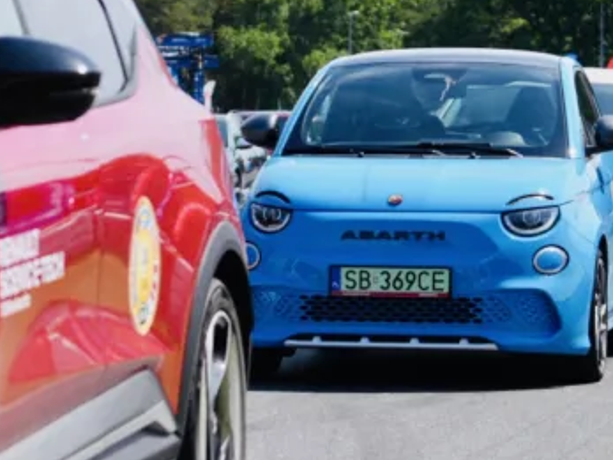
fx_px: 3523
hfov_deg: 9.9
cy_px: 198
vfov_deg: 7.5
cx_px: 219
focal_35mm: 199
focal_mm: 70
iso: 100
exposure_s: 1/1000
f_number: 4
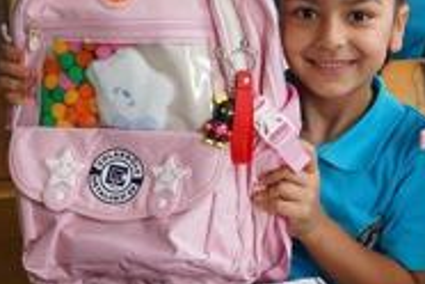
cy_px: 30
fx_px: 1133
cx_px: 463
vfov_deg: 14.1
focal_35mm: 96
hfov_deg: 20.3
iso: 800
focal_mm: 34
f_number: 5.6
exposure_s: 1/160
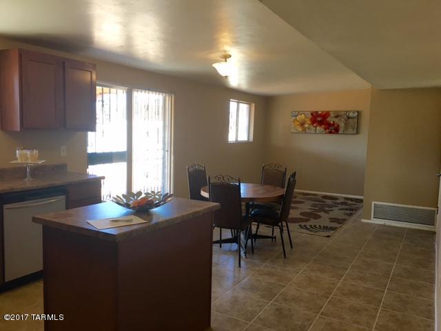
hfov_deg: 61.7
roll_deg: -1.5
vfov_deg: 48.2
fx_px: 369
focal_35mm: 29
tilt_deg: -5.9
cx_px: 220
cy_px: 166
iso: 25
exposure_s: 1/30
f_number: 2.2
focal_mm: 4.15
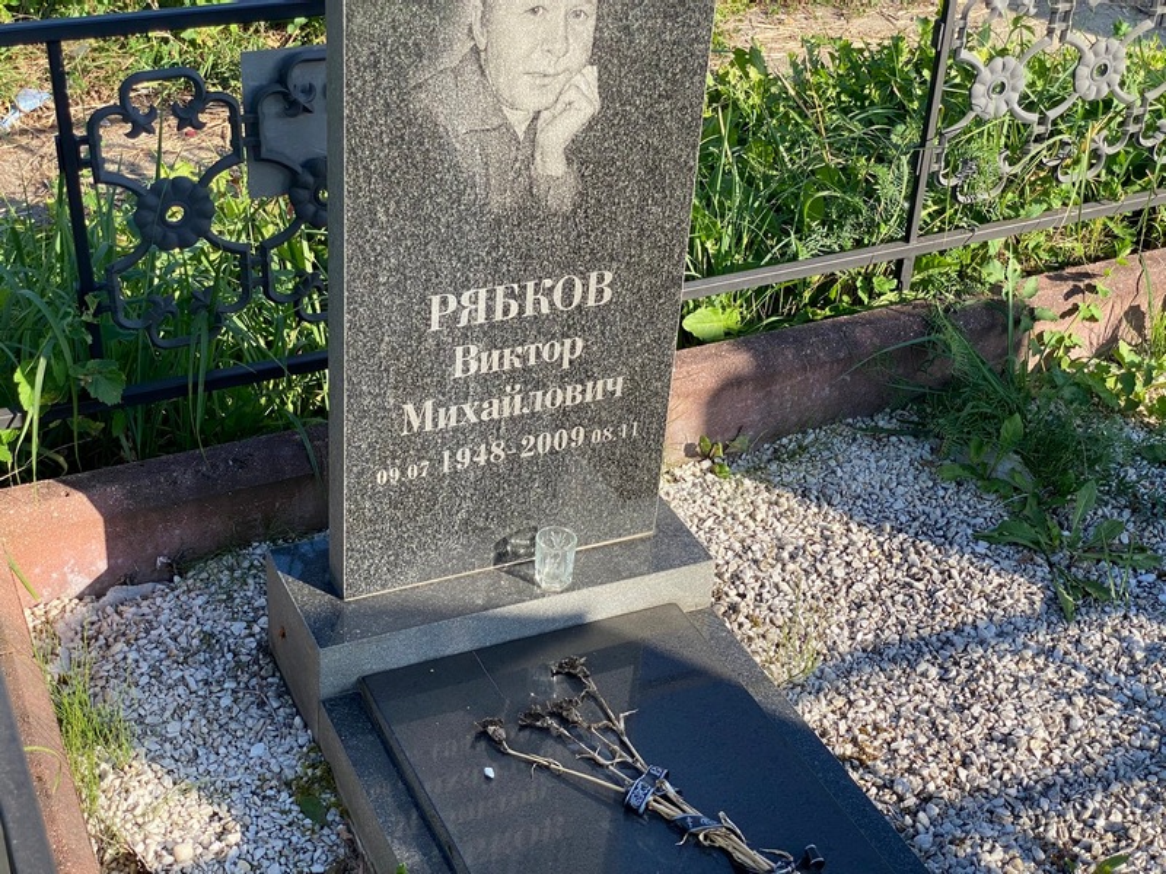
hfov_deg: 36.8
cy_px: 437
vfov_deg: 28.0
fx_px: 1752
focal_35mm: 52
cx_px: 583
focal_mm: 6
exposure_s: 1/444
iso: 20
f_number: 2
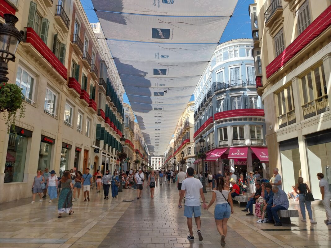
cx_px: 166
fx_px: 249
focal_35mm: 26
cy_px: 124
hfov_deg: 67.3
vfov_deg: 53.1
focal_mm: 4
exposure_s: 1/580
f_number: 1.8
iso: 25
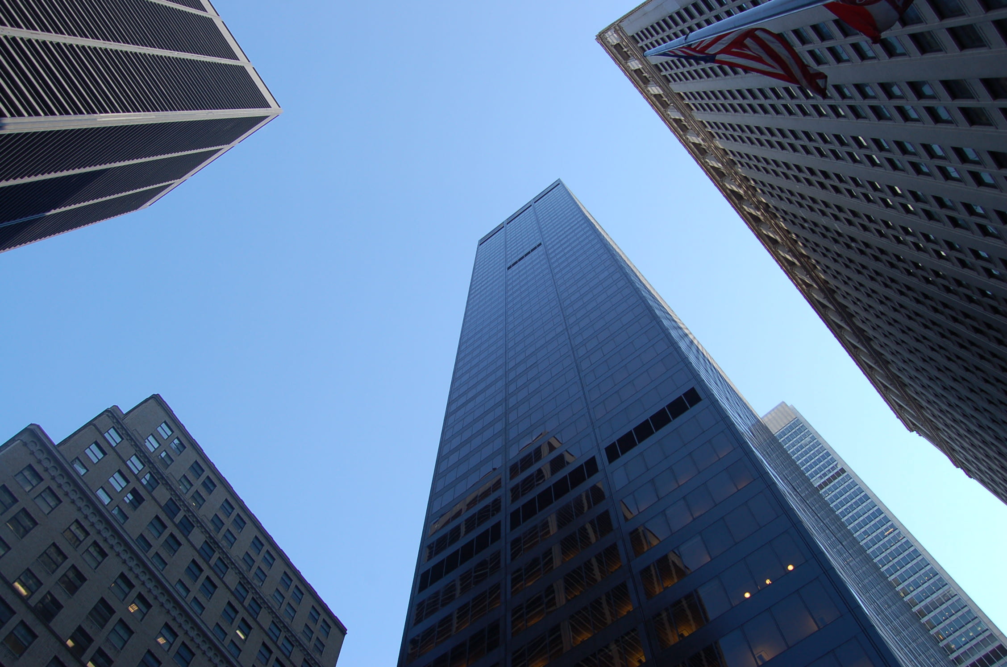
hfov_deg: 67.5
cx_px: 504
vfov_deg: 47.8
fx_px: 754
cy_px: 334
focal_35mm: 27
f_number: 7.1
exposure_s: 1/200
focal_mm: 18
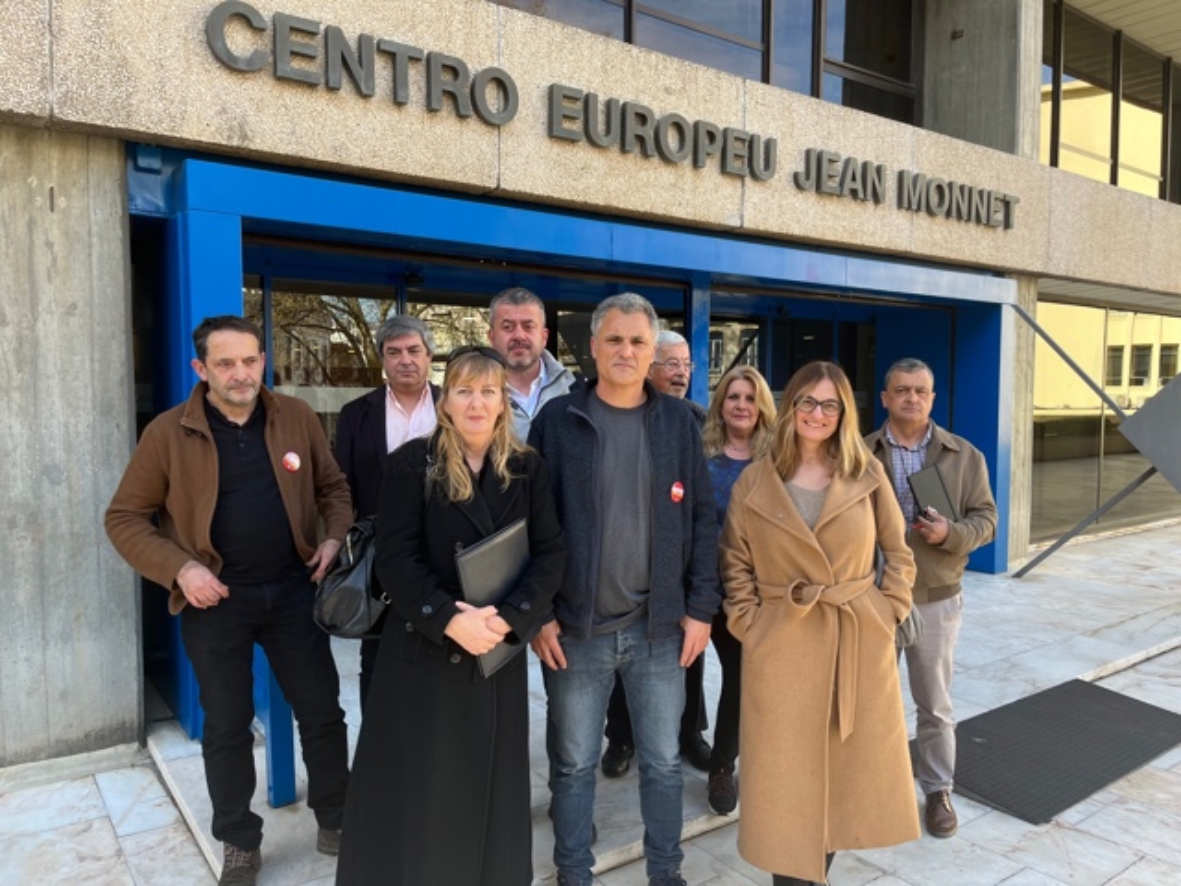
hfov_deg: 67.3
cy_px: 443
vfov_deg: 53.1
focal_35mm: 26
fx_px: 887
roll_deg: -0.3
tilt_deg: -4.6
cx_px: 590
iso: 40
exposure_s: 1/249
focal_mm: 5.1
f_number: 1.6
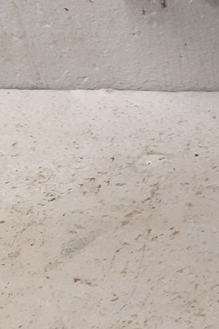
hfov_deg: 11.0
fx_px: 903
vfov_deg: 20.5
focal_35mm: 99
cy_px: 92
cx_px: 577
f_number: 1.7
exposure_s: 1/50
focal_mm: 3.93
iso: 250
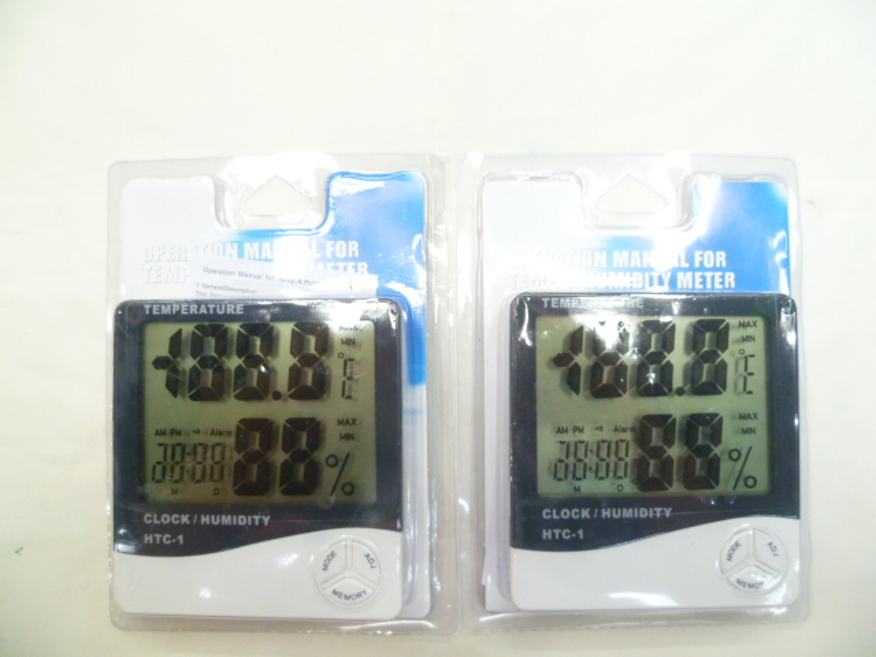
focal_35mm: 28
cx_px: 438
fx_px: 709
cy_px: 328
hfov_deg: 63.4
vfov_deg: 49.7
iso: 400
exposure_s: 1/25
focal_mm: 5
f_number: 2.8
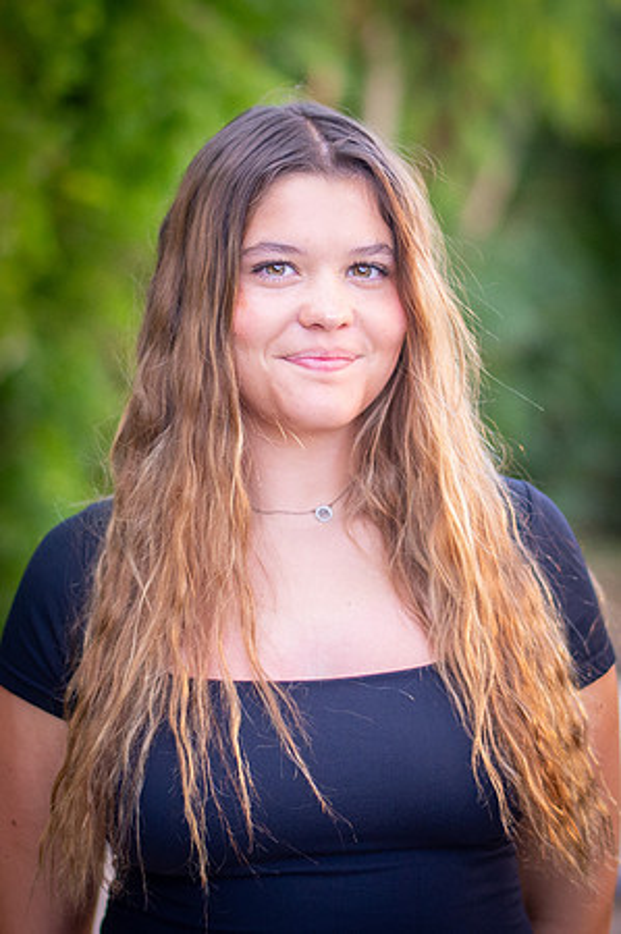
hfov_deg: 12.3
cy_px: 342
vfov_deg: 18.4
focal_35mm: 111
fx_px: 2888
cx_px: 326
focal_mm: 58
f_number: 1.8
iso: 2000
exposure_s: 1/1000
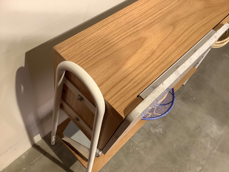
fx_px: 205
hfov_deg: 58.4
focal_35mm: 31
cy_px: 86
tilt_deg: -56.9
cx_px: 114
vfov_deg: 45.4
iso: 200
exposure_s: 1/60
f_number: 2.4
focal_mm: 3.3
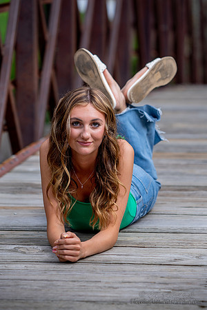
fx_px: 1725
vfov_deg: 10.3
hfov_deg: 6.9
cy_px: 155
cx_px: 104
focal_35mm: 200
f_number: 4
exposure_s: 1/200
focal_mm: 200
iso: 100
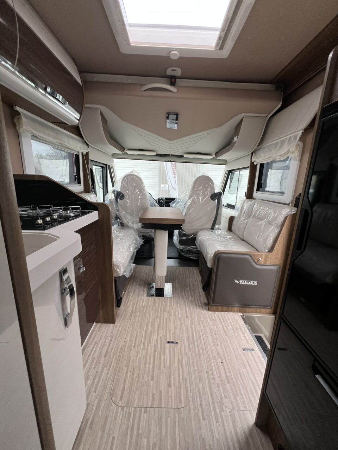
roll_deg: -1.7
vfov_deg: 106.2
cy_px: 225
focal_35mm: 13
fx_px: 169
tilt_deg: -13.3
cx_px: 169
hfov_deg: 89.9
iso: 160
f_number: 1.8
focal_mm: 1.57
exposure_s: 1/99
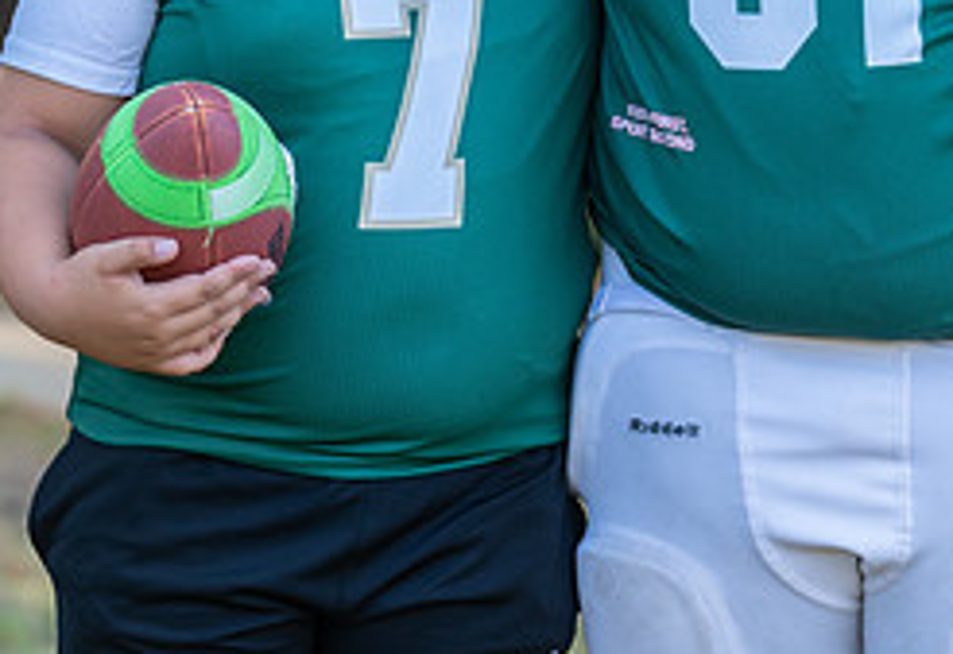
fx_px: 7936
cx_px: 732
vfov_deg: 4.7
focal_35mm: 297
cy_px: -89
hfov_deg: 6.9
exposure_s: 1/320
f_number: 2.8
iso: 250
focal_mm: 118
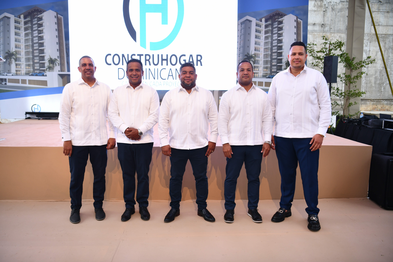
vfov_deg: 45.0
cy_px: 131
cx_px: 196
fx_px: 317
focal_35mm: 29
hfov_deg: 63.7
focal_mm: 29
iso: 320
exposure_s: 1/160
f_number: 2.8
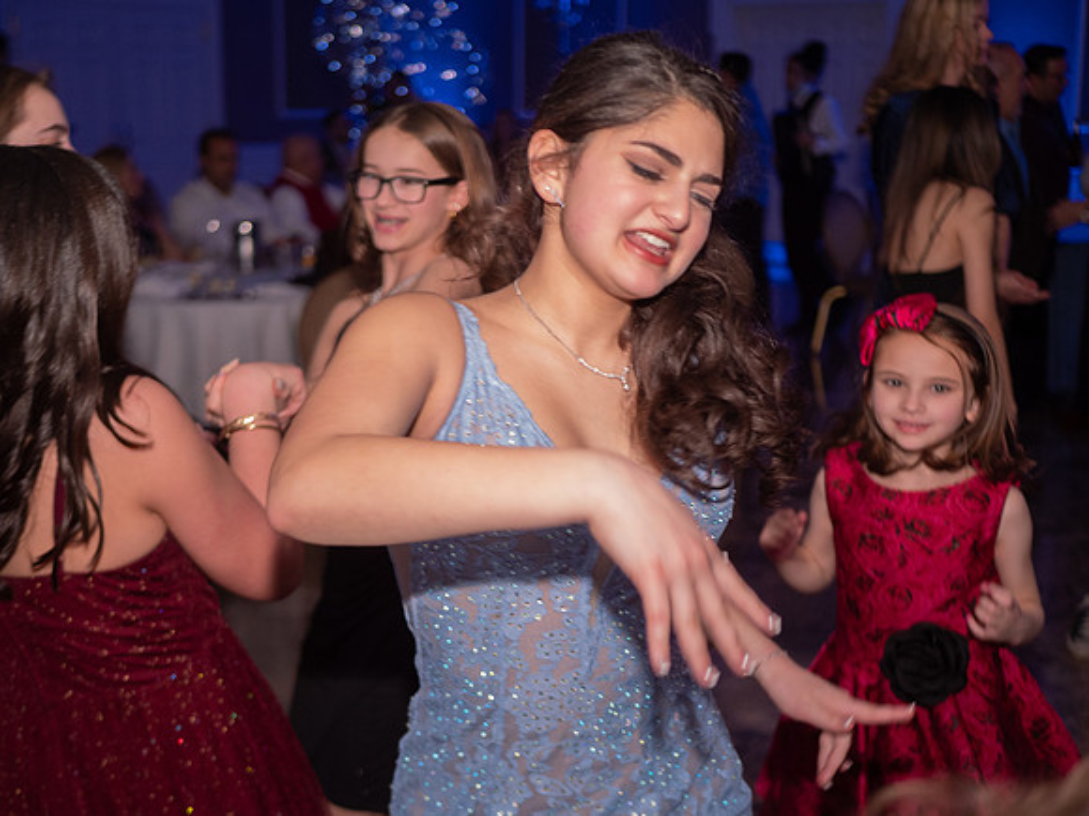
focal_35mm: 50
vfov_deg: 29.1
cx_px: 544
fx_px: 1573
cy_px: 408
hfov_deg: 38.2
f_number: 1.7
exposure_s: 1/160
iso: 800
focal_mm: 25
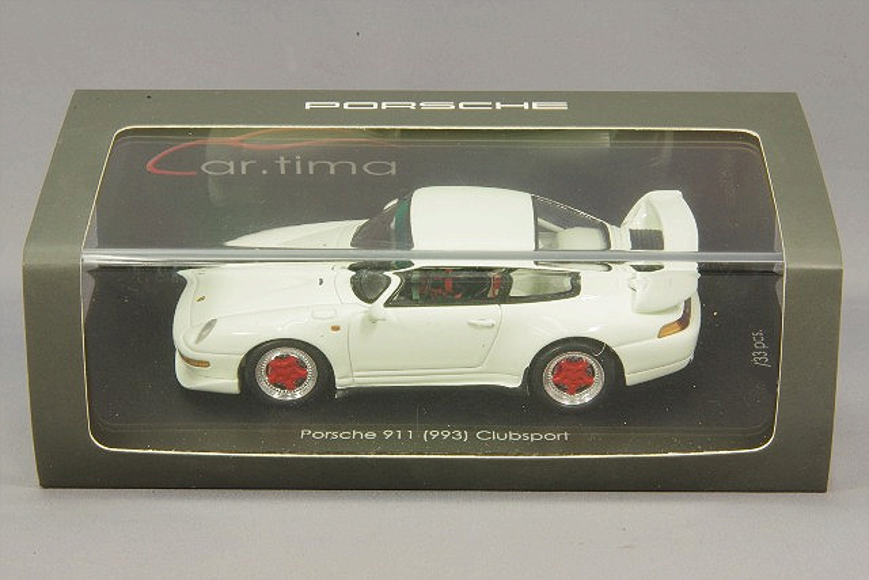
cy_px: 290
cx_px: 434
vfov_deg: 12.2
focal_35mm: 112
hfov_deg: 18.3
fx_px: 2704
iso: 400
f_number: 32
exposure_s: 1/1.67
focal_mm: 75
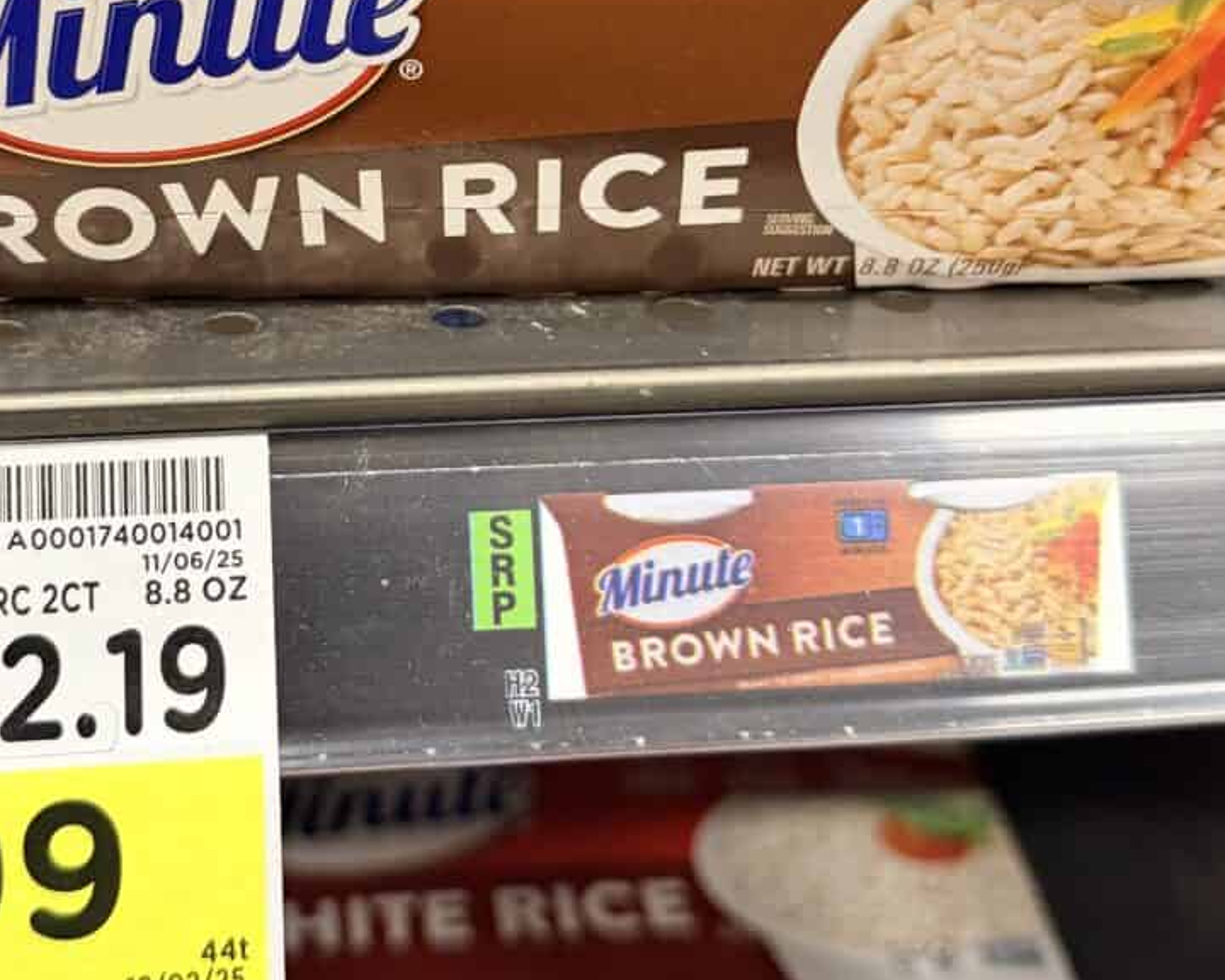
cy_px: 277
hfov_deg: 37.0
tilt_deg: -22.4
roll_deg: -1.2
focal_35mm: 50
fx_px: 1813
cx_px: 422
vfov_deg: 29.9
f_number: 1.78
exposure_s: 1/60
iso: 320
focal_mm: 6.76
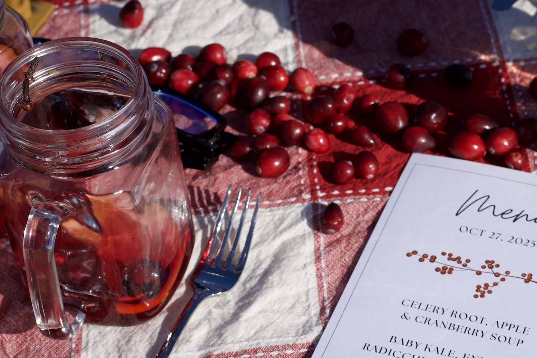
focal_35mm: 102
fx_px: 1521
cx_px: 455
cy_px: 205
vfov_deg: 13.4
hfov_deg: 19.7
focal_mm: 50
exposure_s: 1/500
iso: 100
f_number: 7.1
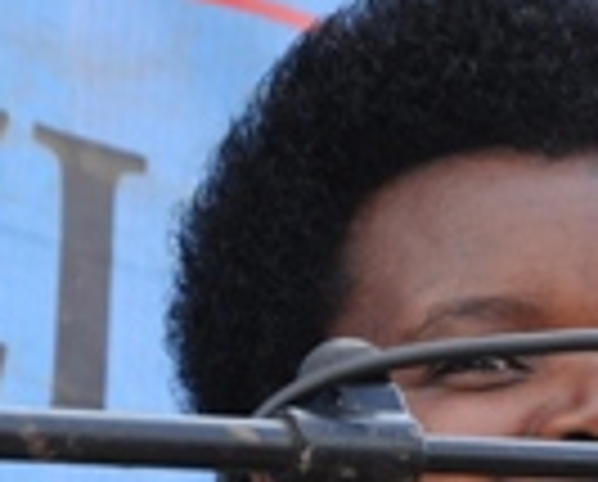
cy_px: 800
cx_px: 742
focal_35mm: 446
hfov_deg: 4.3
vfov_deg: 3.5
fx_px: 7911
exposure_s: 1/125
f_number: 7.1
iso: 200
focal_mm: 66
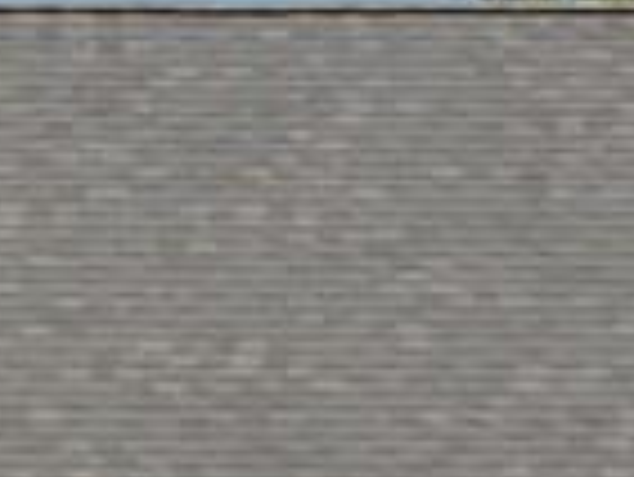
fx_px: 7992
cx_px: -791
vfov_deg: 3.4
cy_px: 832
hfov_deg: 4.5
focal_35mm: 436
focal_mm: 10.7
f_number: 3.7
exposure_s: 1/1250
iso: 100
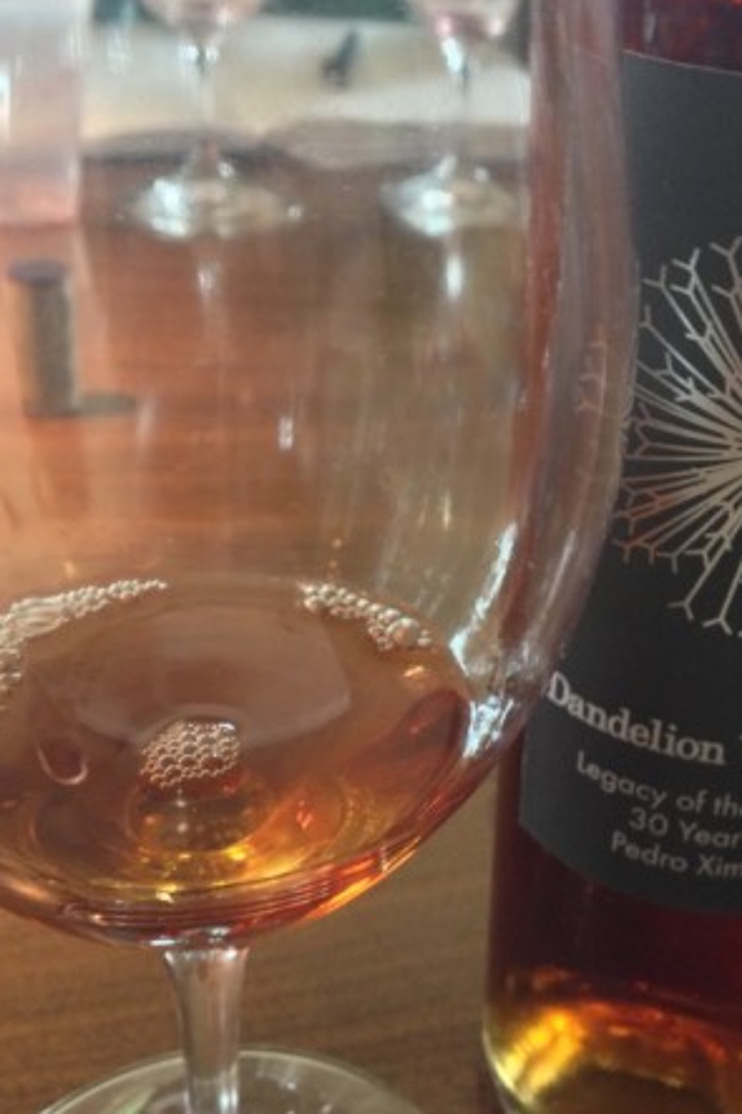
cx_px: 433
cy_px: 539
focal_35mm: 51
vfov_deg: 38.9
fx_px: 1578
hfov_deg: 26.4
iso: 160
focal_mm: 4.28
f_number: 2.4
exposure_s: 1/20
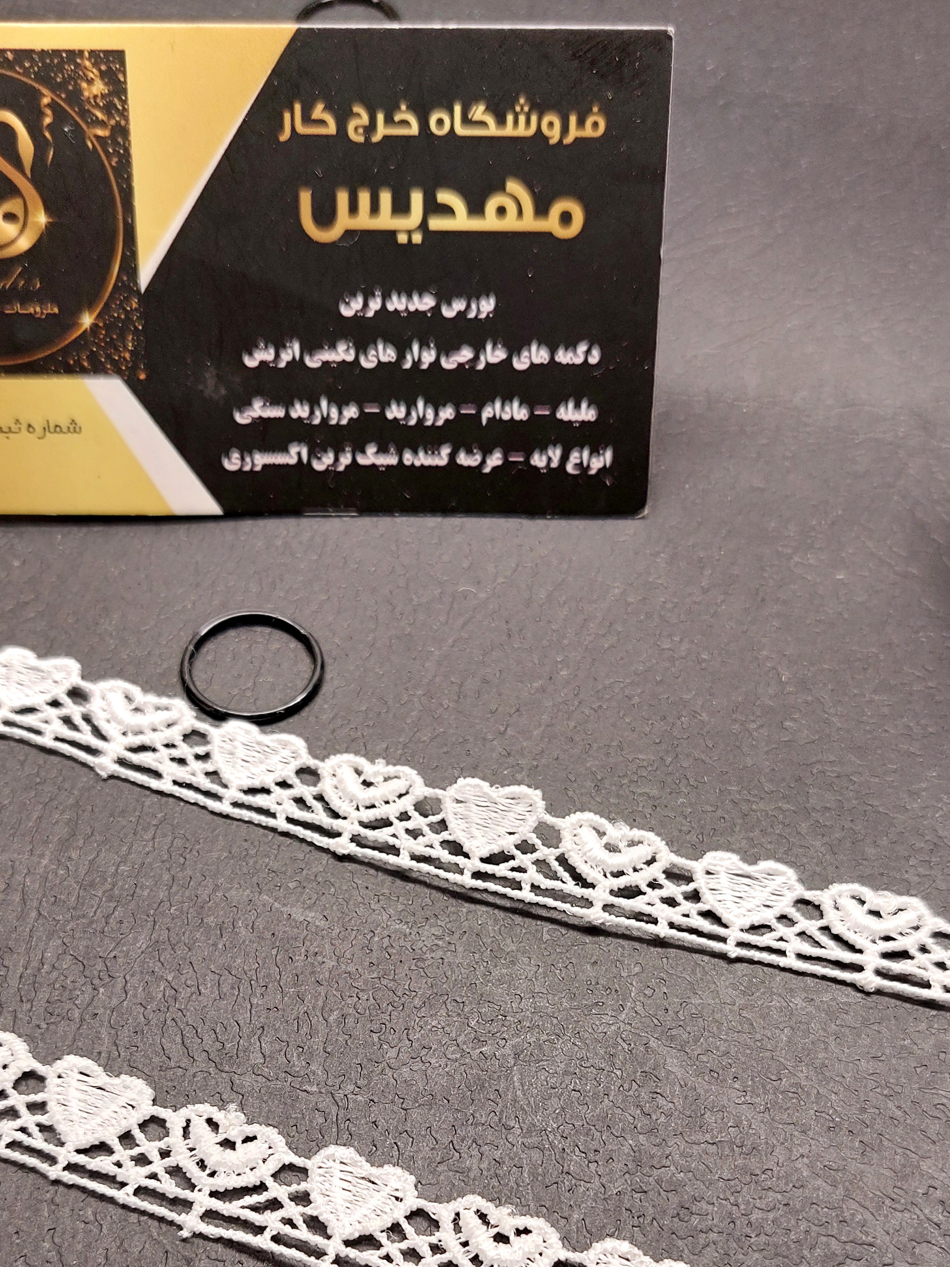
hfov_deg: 35.1
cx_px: 463
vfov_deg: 44.2
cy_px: 961
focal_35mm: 41
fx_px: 1500
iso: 32
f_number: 1.8
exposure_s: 1/50
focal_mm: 5.23
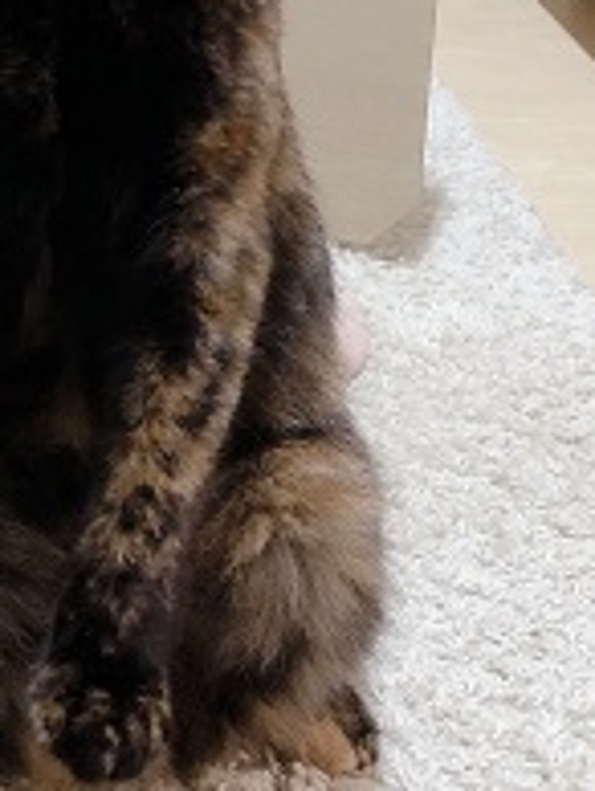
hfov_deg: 19.8
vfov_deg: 26.6
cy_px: 196
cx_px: -22
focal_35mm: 72
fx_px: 1646
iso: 64
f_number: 1.8
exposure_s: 1/17
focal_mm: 3.99
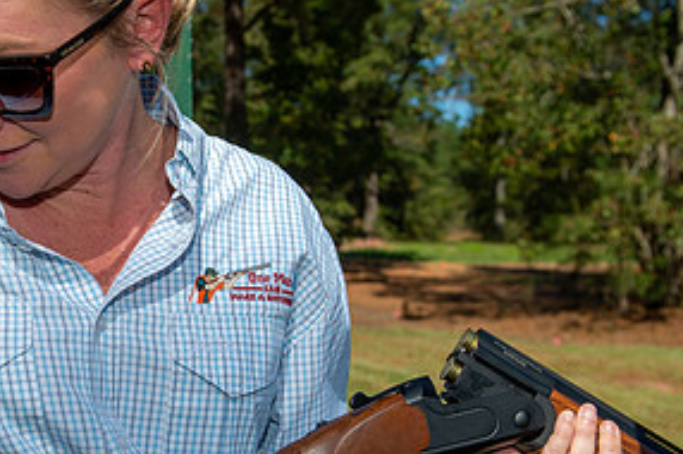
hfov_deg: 30.3
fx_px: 1232
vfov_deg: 20.8
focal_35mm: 65
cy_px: 287
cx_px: 148
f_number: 6.3
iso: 125
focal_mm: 32
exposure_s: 1/500
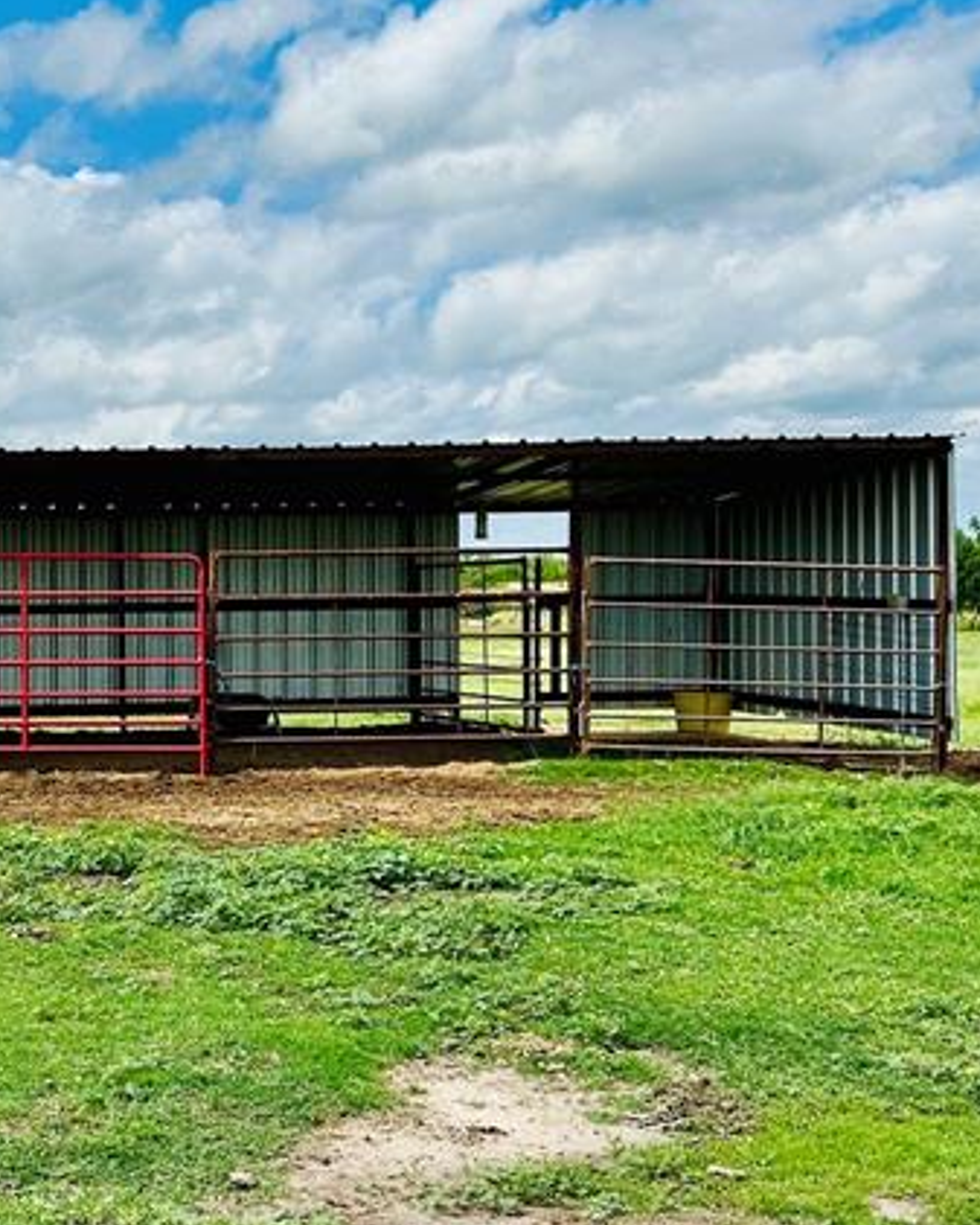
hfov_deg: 25.3
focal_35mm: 57
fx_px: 2066
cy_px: 623
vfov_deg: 33.0
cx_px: -15
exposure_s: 1/7576
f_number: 1.78
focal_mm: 6.86
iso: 80
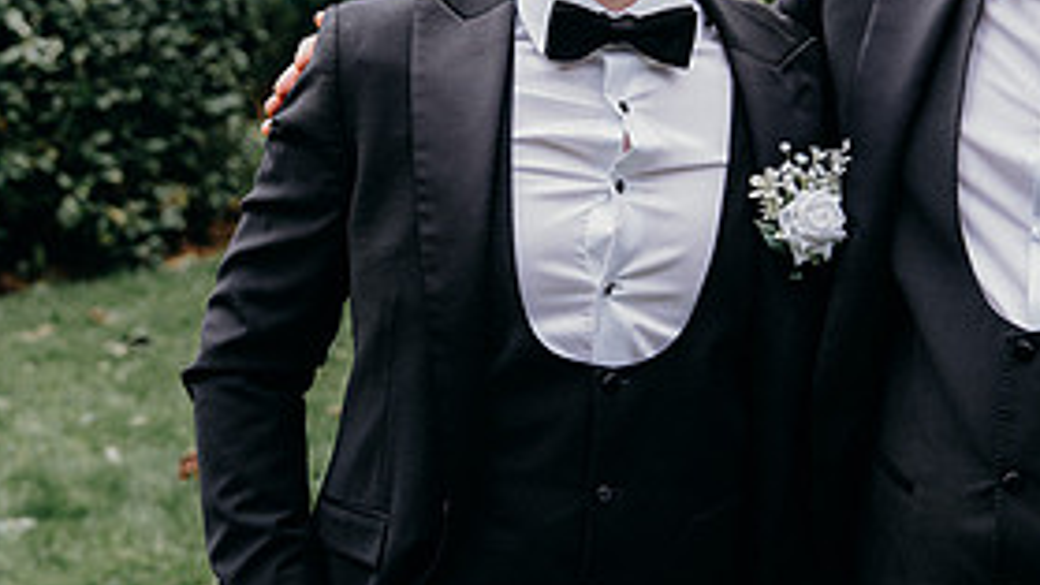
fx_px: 2703
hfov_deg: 21.6
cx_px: 790
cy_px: 158
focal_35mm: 98
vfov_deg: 12.3
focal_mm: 45
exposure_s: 1/200
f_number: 3.5
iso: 160
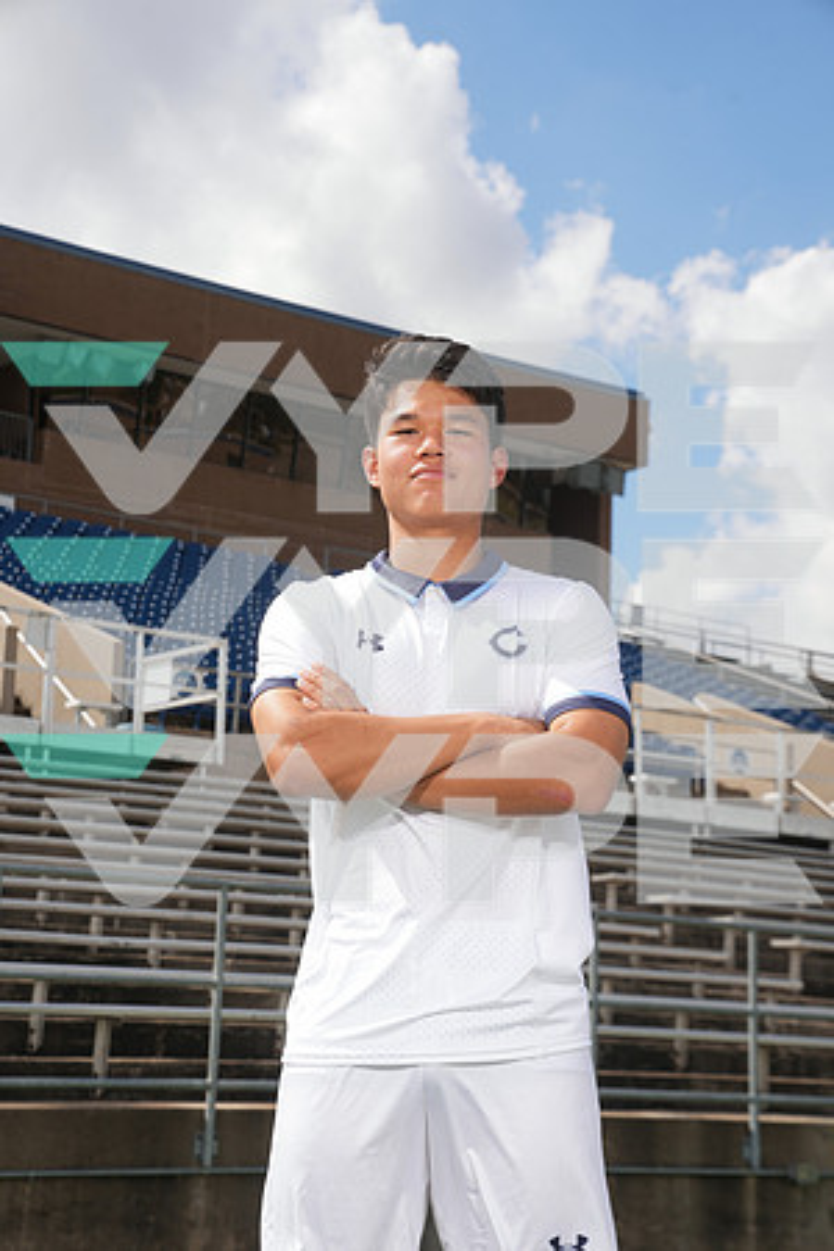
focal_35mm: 70
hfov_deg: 19.5
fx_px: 2432
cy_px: 626
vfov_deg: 28.8
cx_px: 417
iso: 100
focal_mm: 70
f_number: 8
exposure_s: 1/200
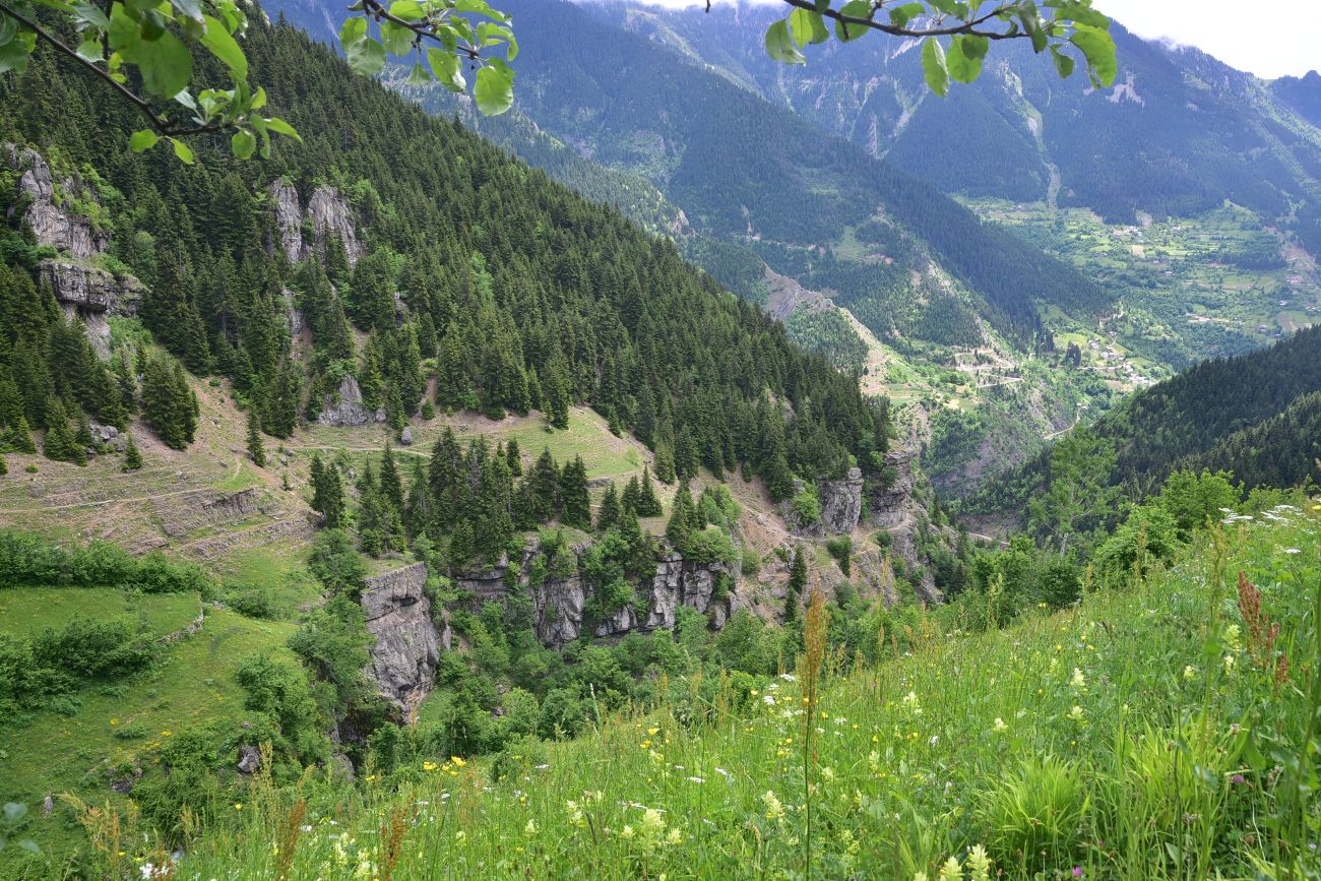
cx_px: 660
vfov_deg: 27.0
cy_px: 440
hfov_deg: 39.6
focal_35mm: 50
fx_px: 1835
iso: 320
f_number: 11
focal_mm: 50
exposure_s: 1/125
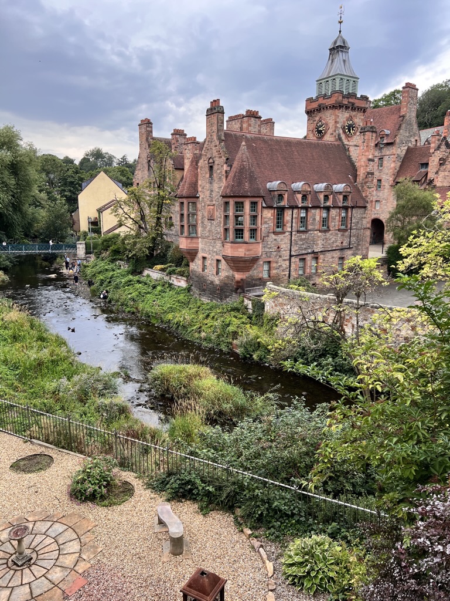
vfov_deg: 67.3
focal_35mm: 26
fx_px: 451
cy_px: 300
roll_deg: -1.0
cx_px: 225
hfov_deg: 53.1
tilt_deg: -11.5
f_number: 1.5
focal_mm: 5.7
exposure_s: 1/932
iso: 50
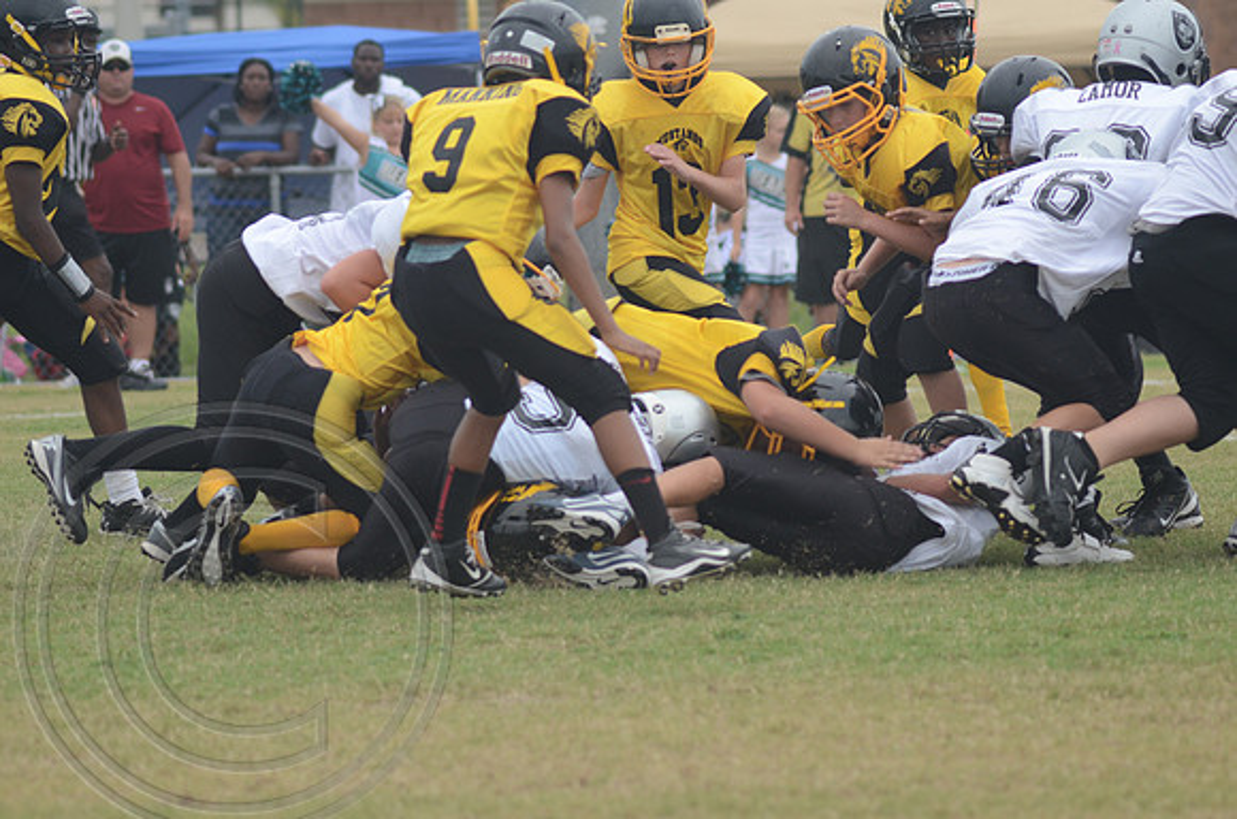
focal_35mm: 300
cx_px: 618
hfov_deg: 6.9
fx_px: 10286
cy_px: 410
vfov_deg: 4.6
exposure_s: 1/800
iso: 400
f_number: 5.6
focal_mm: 200
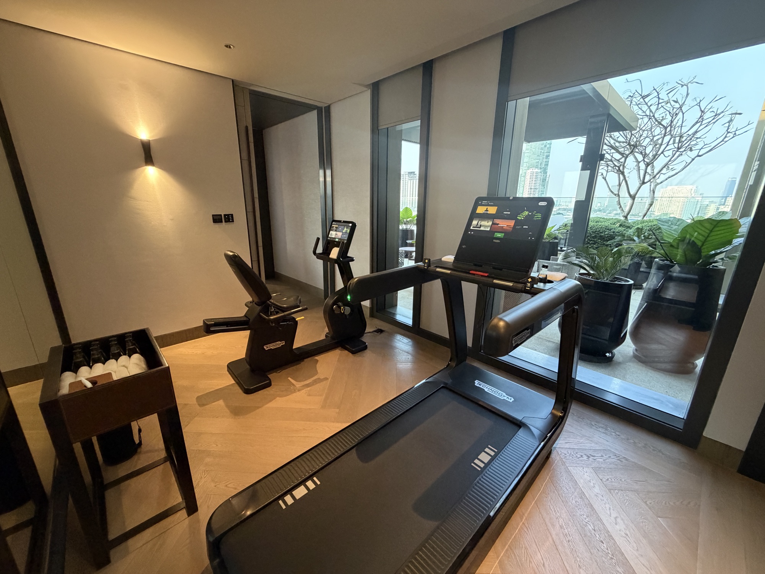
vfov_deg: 85.7
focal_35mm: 14
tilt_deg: -15.1
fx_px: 309
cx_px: 382
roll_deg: +0.0
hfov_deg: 102.1
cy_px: 287
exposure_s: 1/60
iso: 500
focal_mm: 2.22
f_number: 2.2
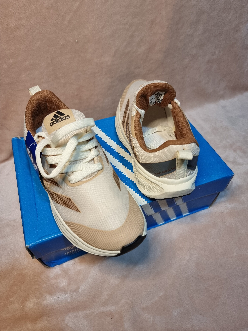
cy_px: 166
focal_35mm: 24
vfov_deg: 71.6
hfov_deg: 56.8
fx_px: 229
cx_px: 124
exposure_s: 1/100
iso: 250
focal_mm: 6.7
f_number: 1.8
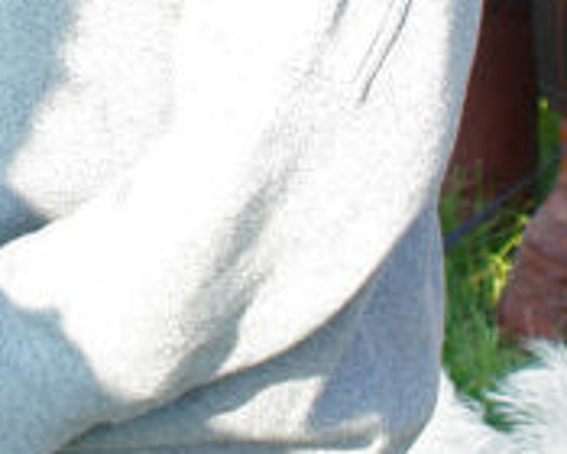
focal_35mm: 232
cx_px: -117
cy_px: -460
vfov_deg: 6.5
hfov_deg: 8.2
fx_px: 3893
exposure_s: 1/125
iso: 200
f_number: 5.6
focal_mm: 34
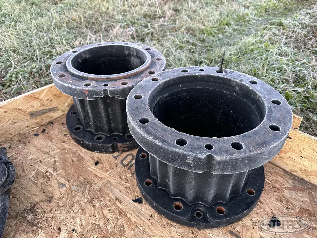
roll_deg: -1.5
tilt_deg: -38.5
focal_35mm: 24
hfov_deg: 71.6
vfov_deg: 56.8
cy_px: 119
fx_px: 220
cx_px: 158
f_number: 1.78
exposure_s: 1/60
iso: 400
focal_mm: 6.86
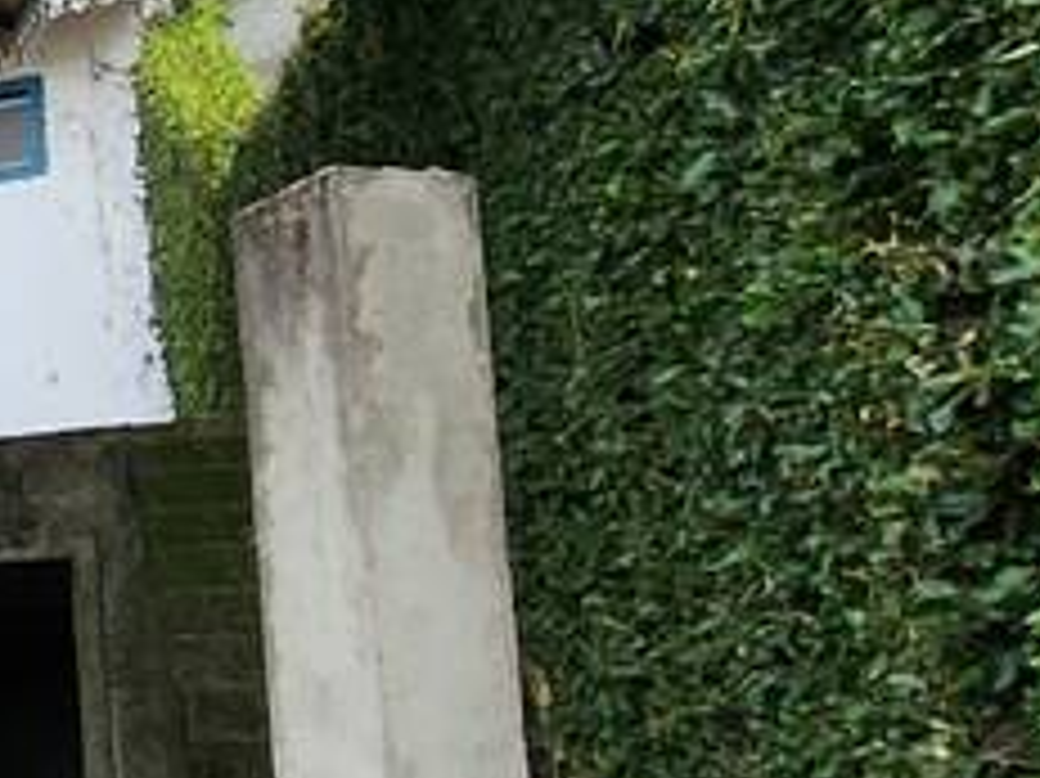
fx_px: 2432
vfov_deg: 18.2
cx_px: -1634
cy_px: 472
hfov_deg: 13.8
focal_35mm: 81
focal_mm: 2.2
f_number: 2.2
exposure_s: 1/1650
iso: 50
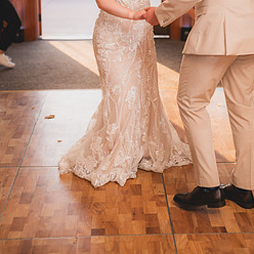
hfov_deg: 22.5
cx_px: 140
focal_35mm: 77
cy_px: 34
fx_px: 639
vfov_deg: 22.0
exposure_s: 1/250
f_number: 1.8
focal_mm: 50
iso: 125
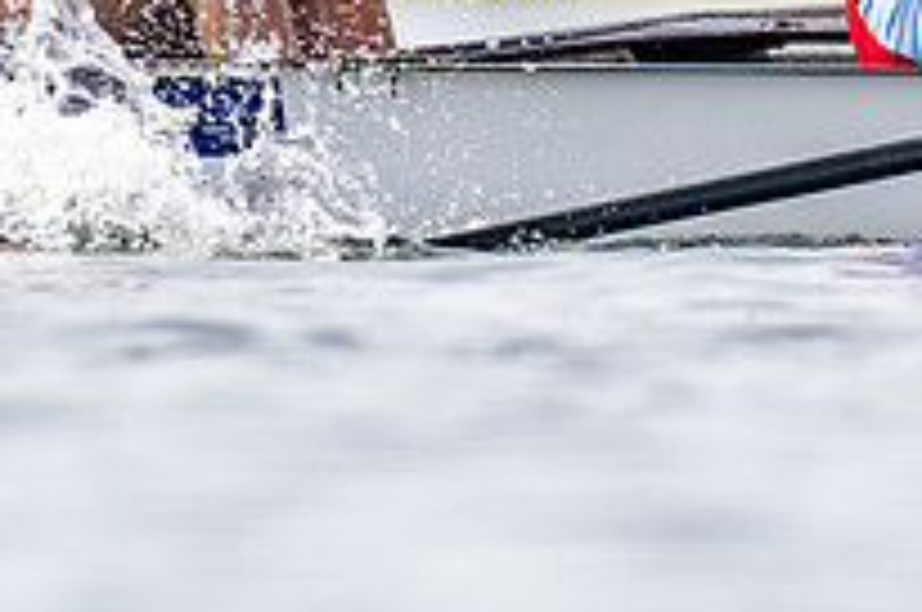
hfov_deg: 0.8
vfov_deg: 0.5
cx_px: 283
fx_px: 65103
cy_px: -238
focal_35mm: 2546
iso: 200
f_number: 4
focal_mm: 600
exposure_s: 1/2500
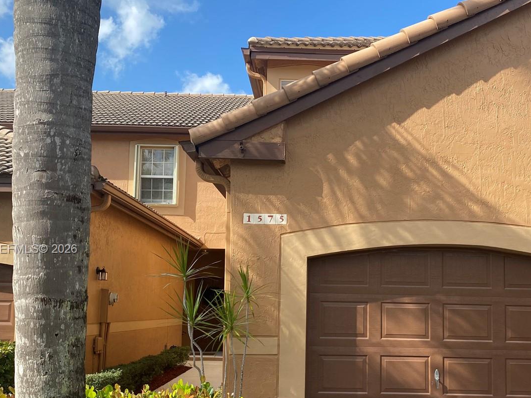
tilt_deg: +6.8
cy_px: 250
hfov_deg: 47.6
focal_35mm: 39
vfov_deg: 36.6
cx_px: 320
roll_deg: -1.1
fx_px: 598
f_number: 1.8
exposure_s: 1/1300
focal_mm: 4.25
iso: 32
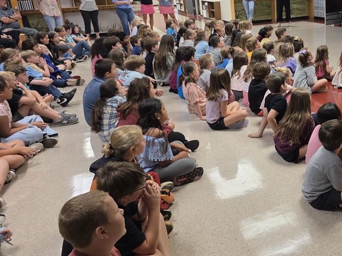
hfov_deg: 46.4
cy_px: 110
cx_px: 273
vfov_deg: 37.6
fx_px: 375
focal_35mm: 38
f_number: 1.7
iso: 320
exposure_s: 1/120
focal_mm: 6.3
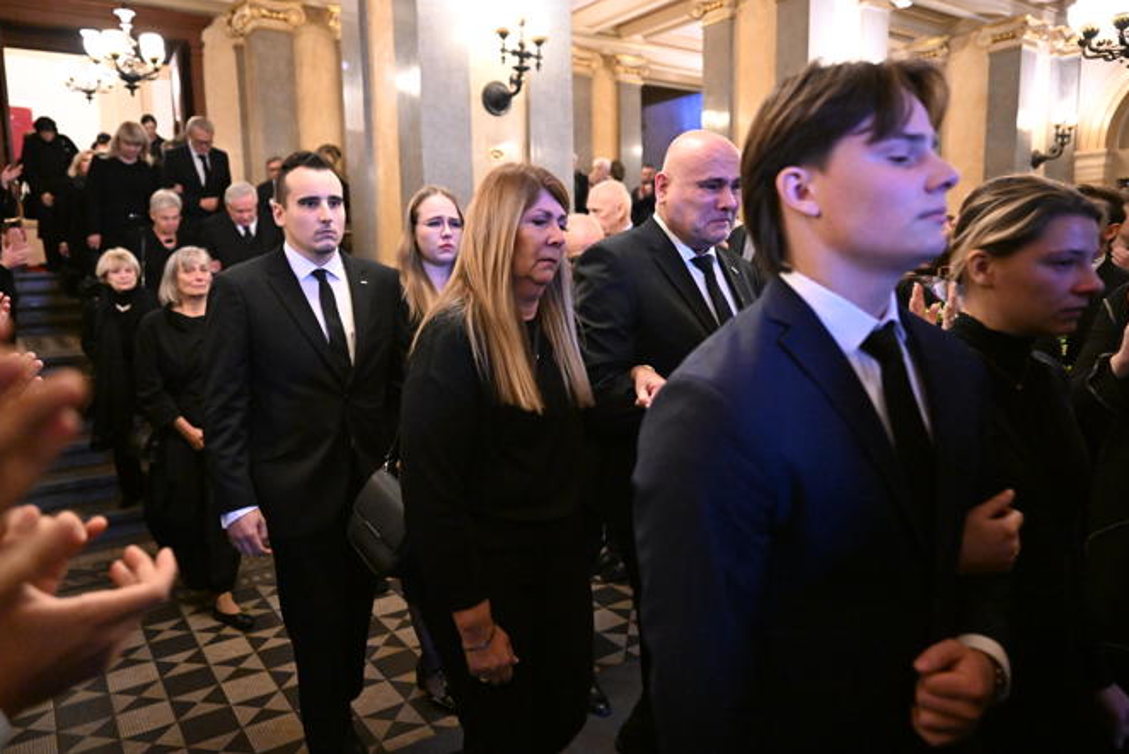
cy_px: 363
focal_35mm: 25
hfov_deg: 71.5
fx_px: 784
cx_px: 547
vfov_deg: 51.3
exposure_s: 1/160
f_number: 2.8
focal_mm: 24
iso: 10000
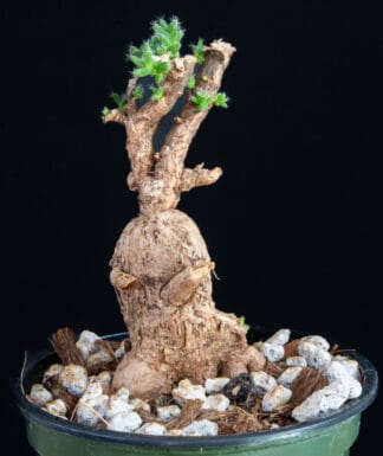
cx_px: 170
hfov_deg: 16.0
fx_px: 1363
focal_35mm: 99
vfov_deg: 18.9
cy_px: 198
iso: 100
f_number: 36
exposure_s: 5
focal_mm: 60
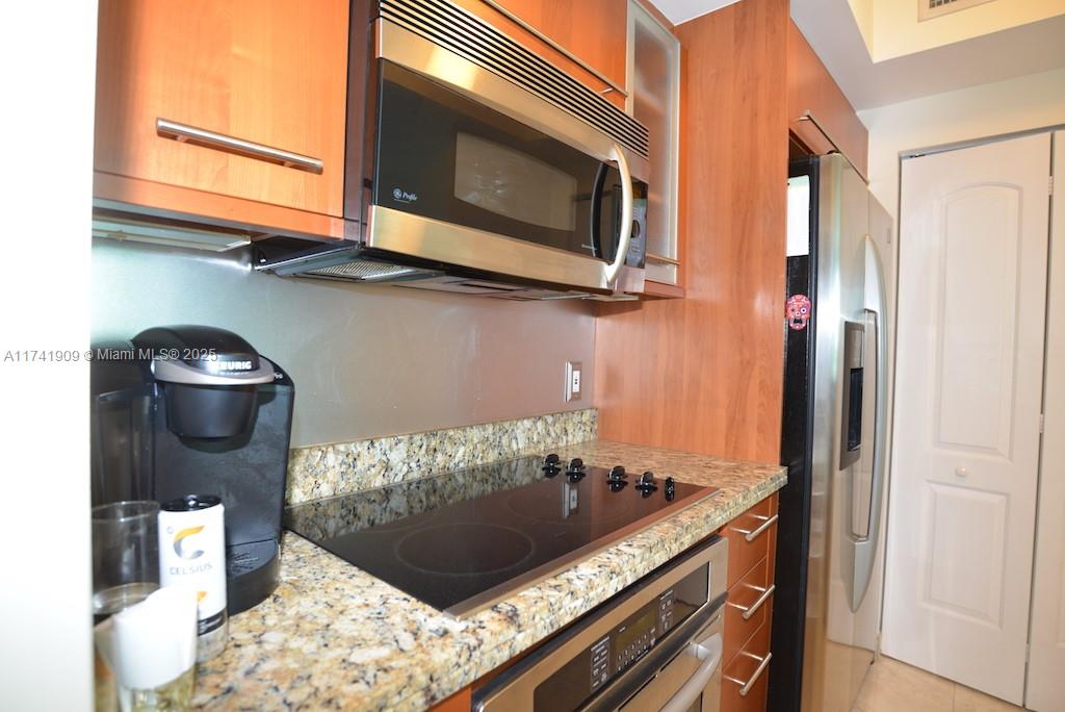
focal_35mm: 18
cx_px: 532
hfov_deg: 90.0
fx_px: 533
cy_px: 356
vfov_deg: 67.5
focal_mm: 18
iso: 1000
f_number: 4
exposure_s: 1/60
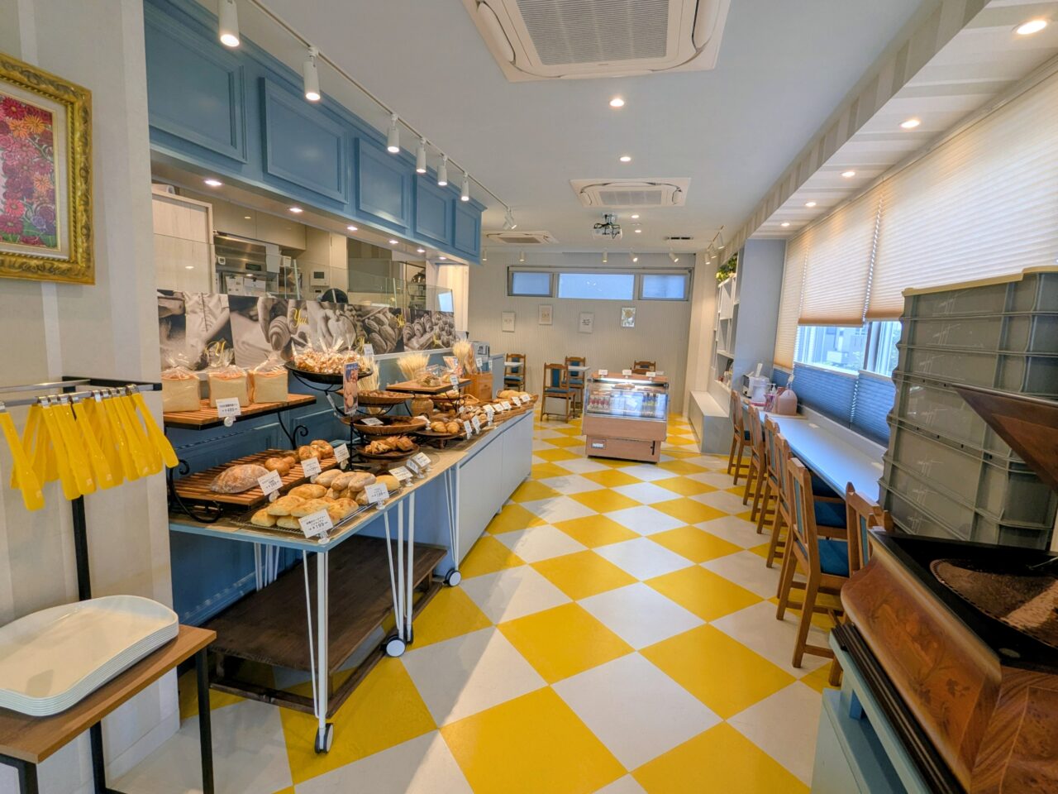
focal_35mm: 16
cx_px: 529
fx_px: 489
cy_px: 397
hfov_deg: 94.5
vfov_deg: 78.1
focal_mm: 2.35
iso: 42
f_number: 2.2
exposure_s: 1/60
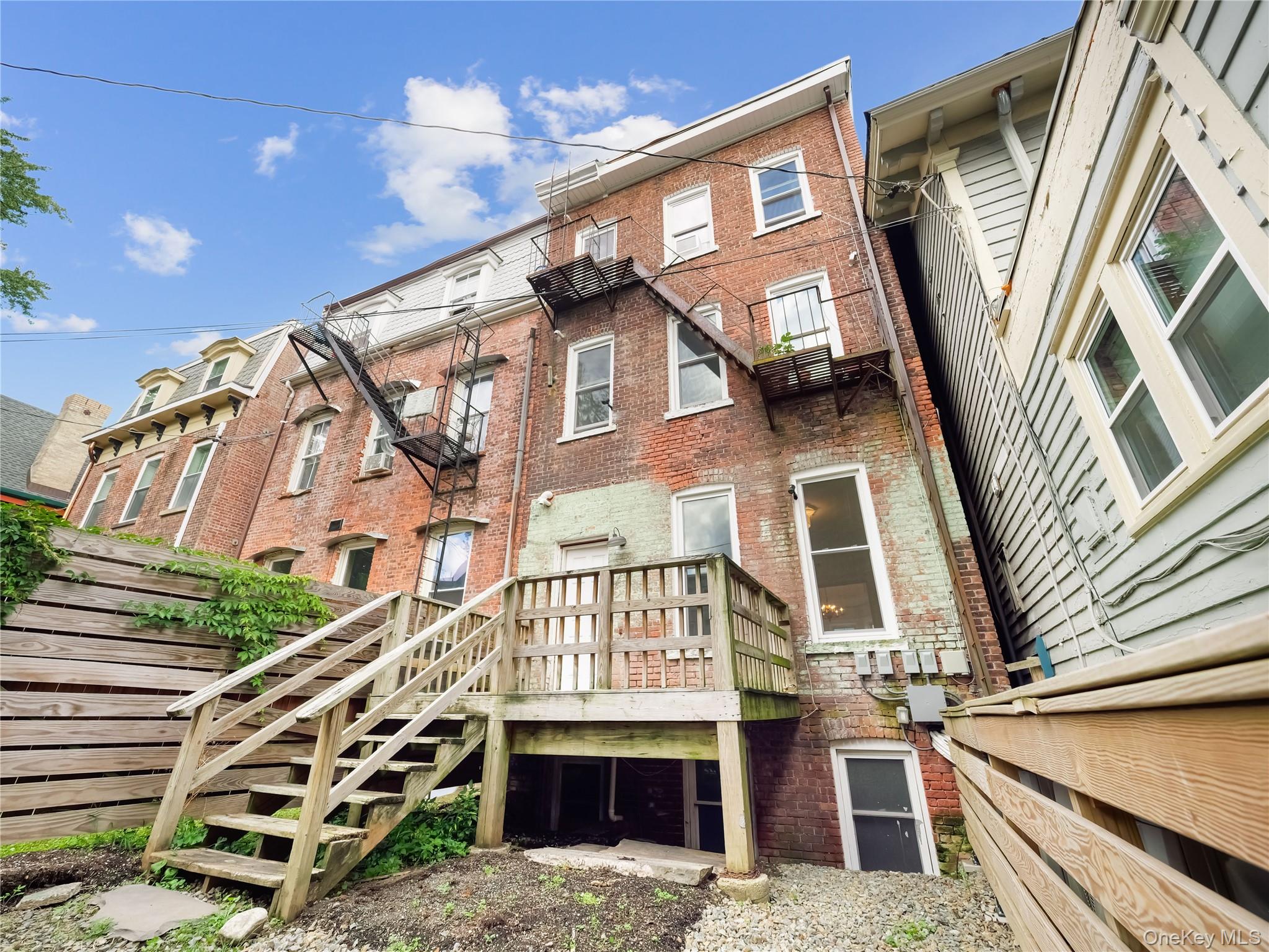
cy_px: 476
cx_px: 634
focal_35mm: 14
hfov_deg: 102.1
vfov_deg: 85.7
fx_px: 513
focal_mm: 7
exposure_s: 1/100
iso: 200
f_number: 3.5
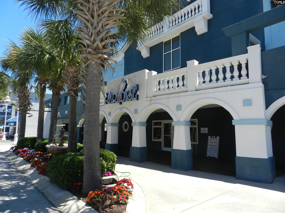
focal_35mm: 23
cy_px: 106
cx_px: 142
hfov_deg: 73.9
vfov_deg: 58.9
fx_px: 189
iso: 160
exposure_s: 1/800
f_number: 3.4
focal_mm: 4
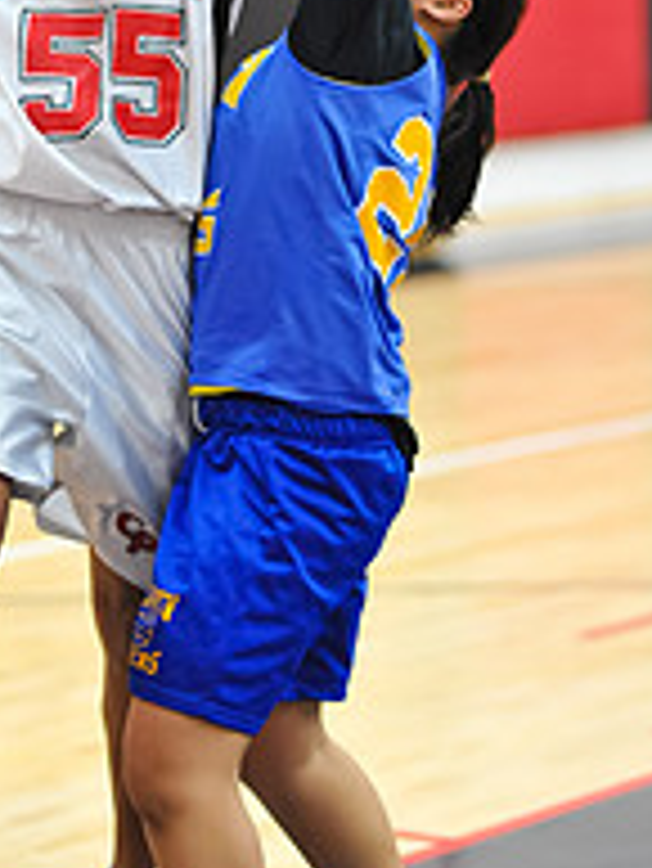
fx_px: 4766
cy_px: 184
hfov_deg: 7.8
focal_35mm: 190
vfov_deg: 10.4
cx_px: 187
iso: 2500
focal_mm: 85
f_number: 2
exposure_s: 1/500
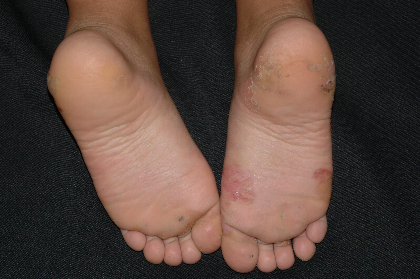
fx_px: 1049
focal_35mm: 90
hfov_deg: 22.6
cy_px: 140
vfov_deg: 15.2
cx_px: 210
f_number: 11
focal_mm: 60
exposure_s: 1/60
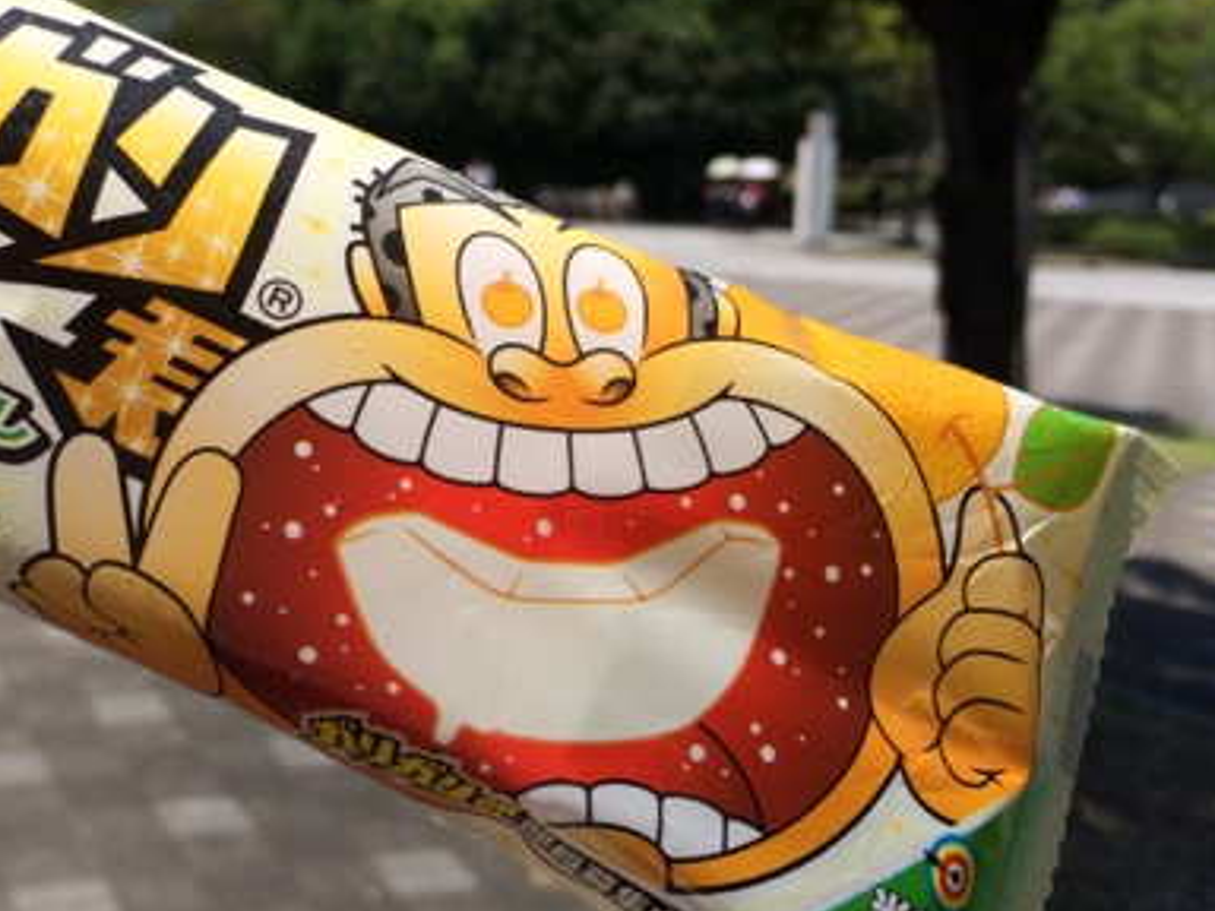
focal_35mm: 50
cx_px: 396
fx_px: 1755
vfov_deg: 29.0
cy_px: 335
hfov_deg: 37.7
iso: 32
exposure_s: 1/2564
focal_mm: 4.12
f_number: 2.2
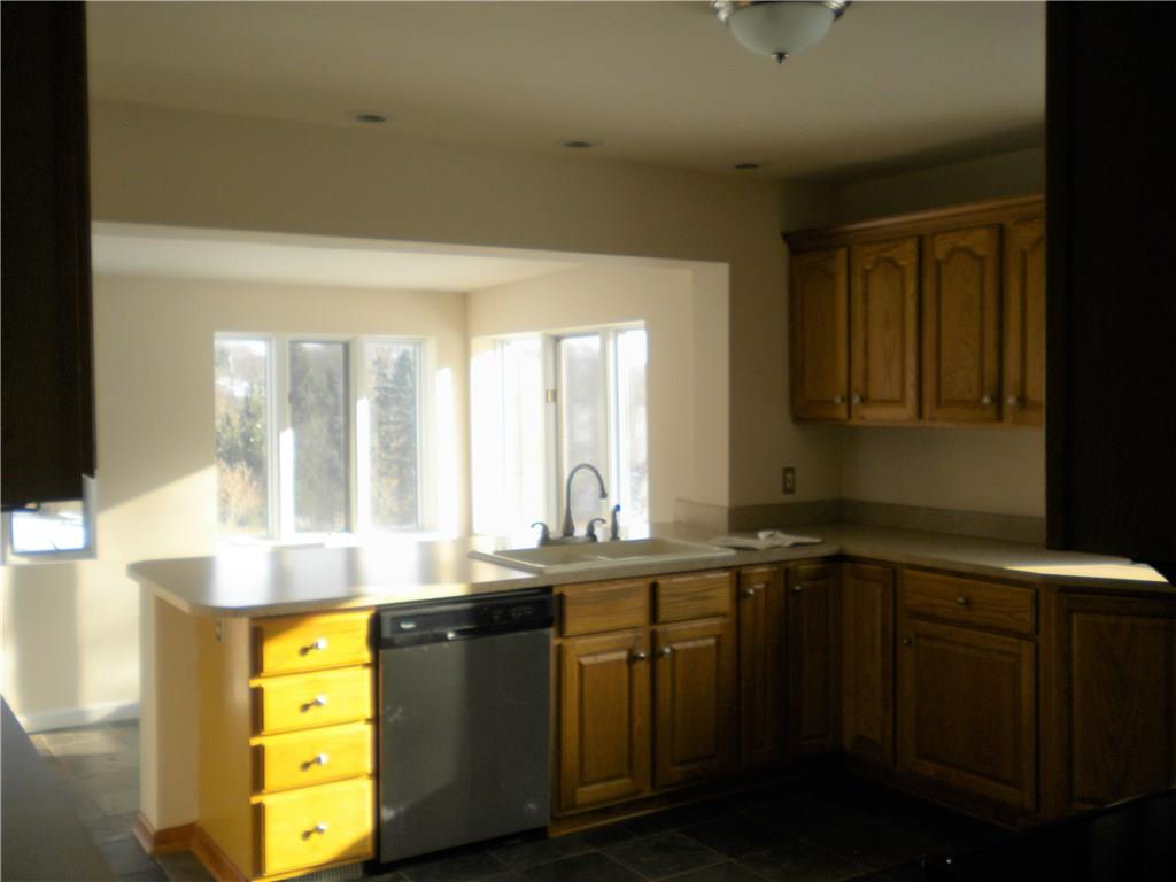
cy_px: 441
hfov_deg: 52.6
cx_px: 588
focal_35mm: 35
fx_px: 1189
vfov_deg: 40.7
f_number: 3.1
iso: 80
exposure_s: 1/136
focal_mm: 6.3
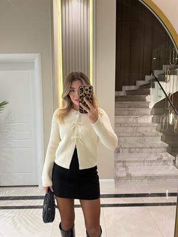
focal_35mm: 24
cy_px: 118
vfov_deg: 71.6
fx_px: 165
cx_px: 89
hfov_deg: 56.8
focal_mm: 6.76
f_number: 1.78
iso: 200
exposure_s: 1/75
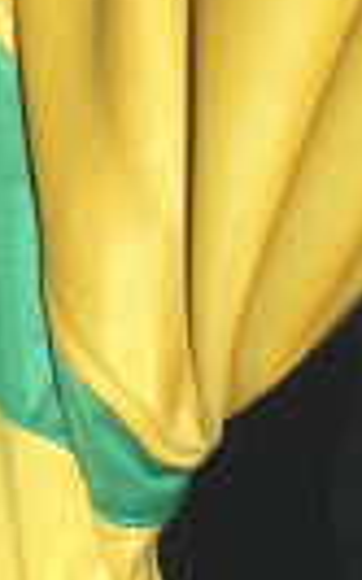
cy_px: -192
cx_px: -393
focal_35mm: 225
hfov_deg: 5.7
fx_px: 3555
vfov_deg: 9.2
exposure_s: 1/60
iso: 100
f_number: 2.8
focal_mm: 8.1
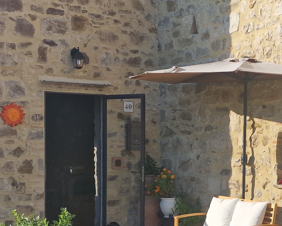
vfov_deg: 37.5
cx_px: 235
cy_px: 163
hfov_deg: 44.1
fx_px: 325
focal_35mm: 39
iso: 50
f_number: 1.8
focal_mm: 6.4
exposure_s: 1/912
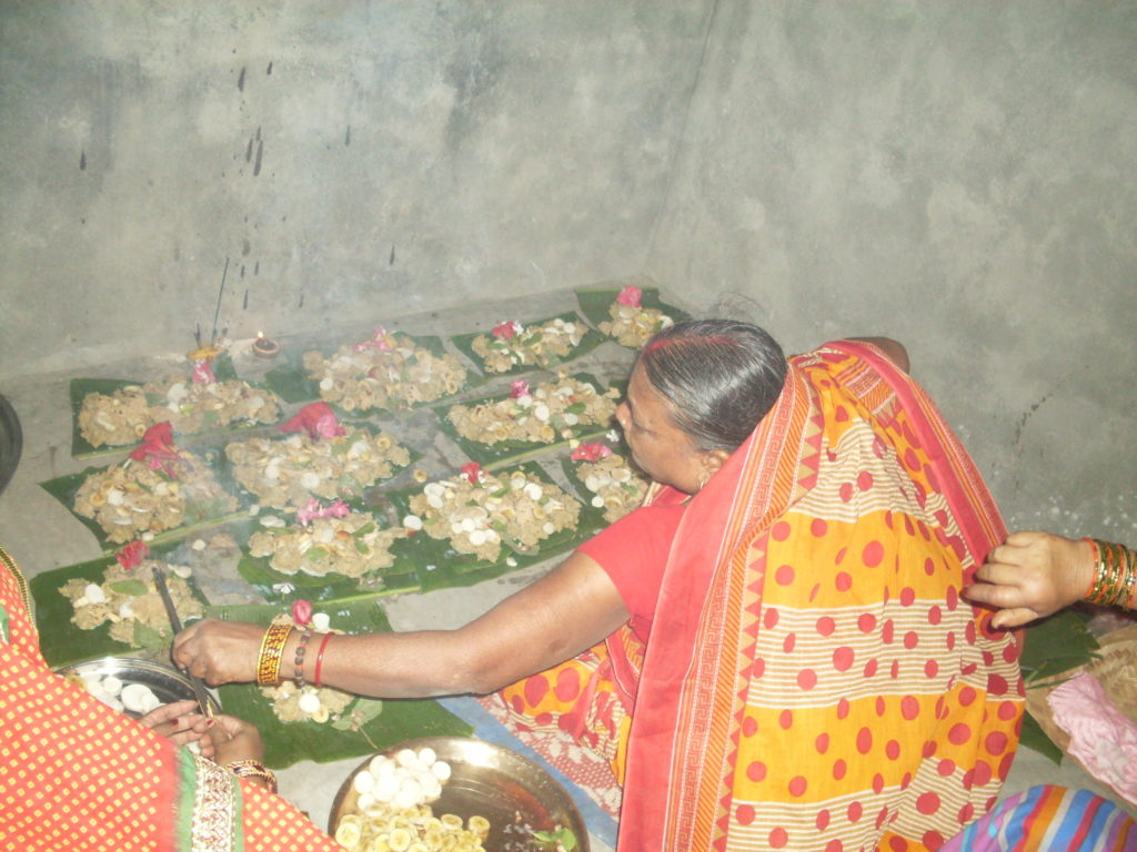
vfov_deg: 37.7
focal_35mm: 38
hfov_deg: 49.0
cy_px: 426
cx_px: 568
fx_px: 1248
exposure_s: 1/45
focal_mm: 6.3
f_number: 2.8
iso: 200
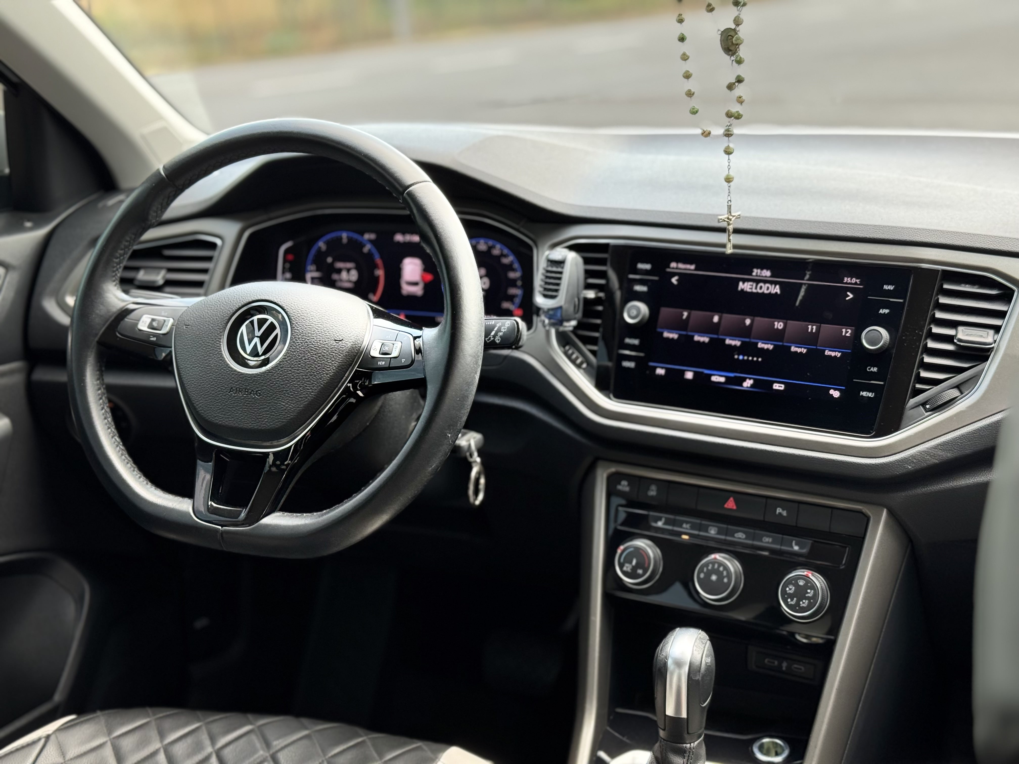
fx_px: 1413
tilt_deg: -16.6
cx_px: 510
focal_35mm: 48
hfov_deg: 39.7
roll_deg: +3.0
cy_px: 382
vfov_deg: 30.3
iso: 80
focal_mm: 6.76
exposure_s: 1/172
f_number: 1.78
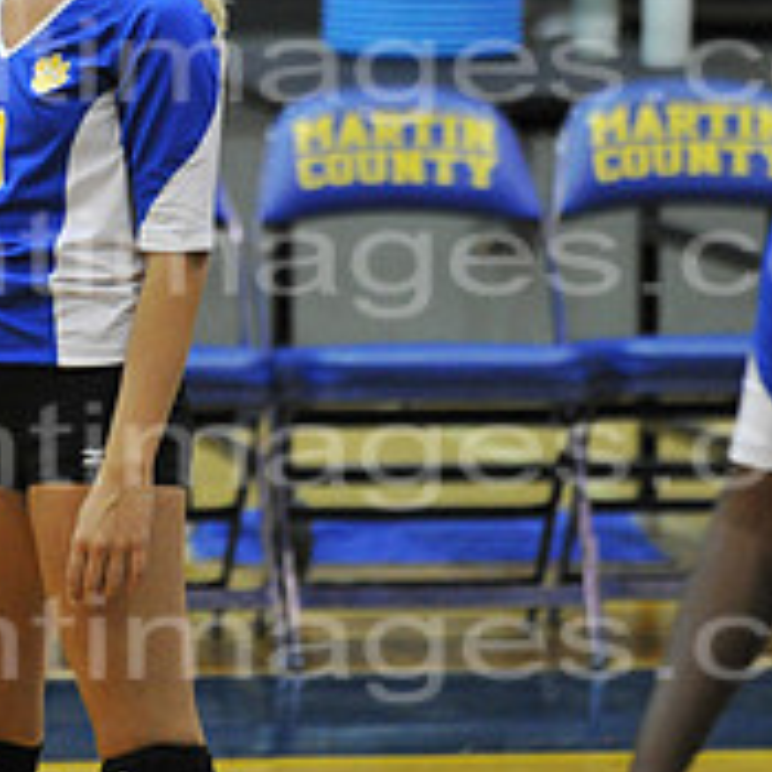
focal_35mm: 395
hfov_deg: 4.4
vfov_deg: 4.4
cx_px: 9
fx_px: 9966
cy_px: 168
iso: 8000
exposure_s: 1/500
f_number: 3.2
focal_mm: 140
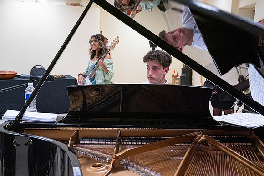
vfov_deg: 28.7
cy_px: 88
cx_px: 132
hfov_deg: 41.9
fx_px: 345
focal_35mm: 47
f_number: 7.1
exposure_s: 1/250
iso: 10000
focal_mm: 47
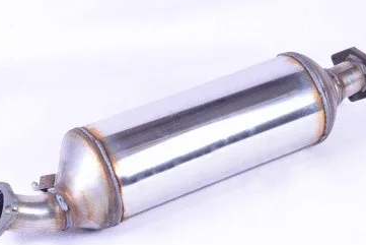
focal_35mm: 137
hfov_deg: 15.0
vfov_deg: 10.0
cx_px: 175
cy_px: 170
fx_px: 1392
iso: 200
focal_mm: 55
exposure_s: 1/60
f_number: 16
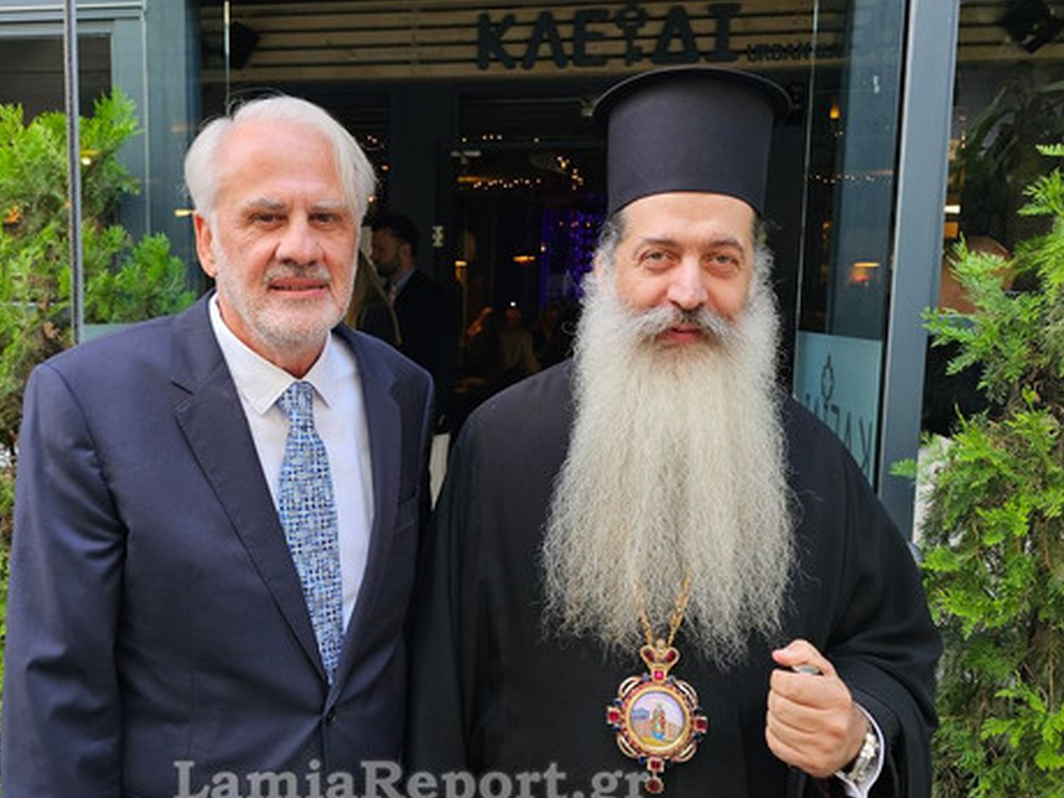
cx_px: 412
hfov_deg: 56.3
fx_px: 984
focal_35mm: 32
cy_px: 393
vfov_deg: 44.2
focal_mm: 6.3
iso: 64
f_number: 1.7
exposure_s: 1/100
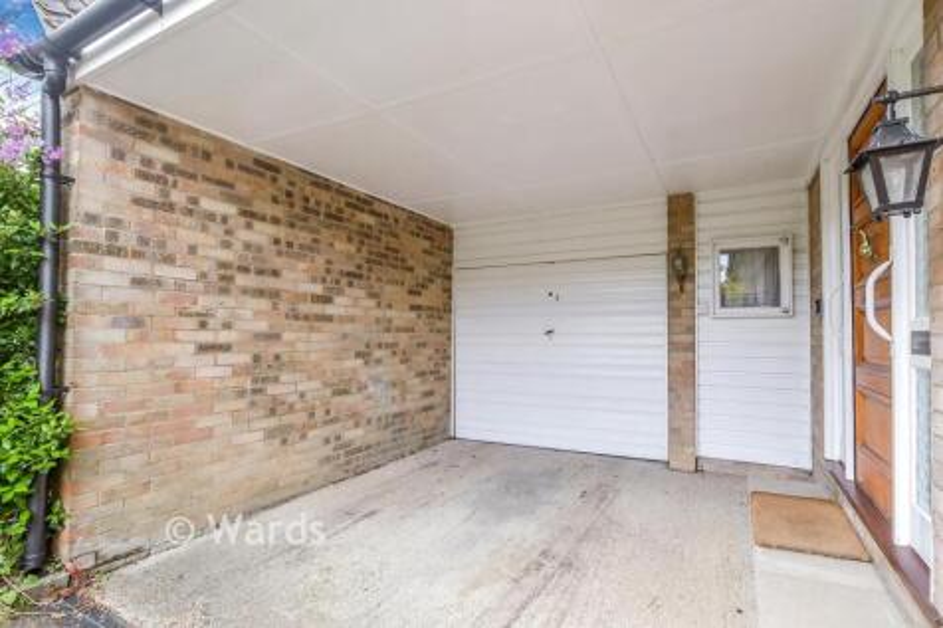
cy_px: 314
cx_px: 472
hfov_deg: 100.4
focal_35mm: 15
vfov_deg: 77.3
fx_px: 393
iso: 160
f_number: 8
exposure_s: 1/50
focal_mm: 10
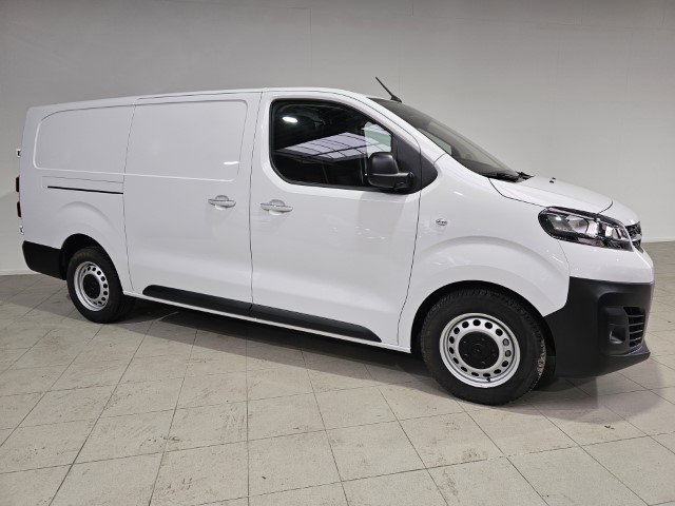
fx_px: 448
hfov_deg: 73.9
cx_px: 338
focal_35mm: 23
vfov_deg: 58.9
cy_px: 253
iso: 80
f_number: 1.7
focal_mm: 6.3
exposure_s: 1/180
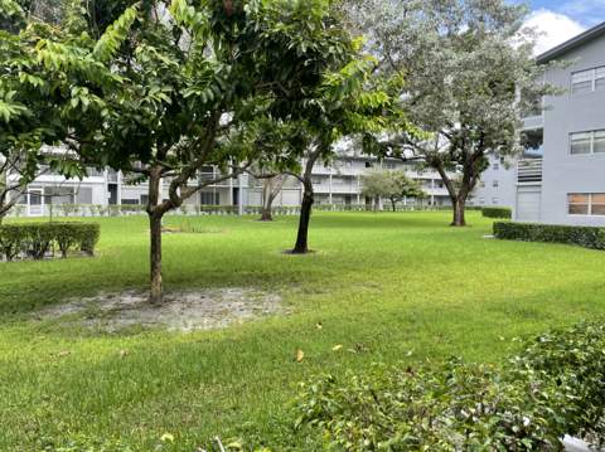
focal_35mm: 26
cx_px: 302
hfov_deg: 67.4
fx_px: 454
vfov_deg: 53.0
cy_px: 226
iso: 32
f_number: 1.6
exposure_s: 1/764
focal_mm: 4.2
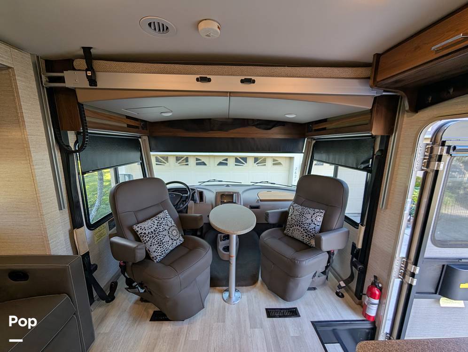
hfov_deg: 110.5
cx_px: 234
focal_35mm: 12
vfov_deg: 94.6
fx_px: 162
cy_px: 176
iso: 51
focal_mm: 2.02
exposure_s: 1/99.1
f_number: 1.7
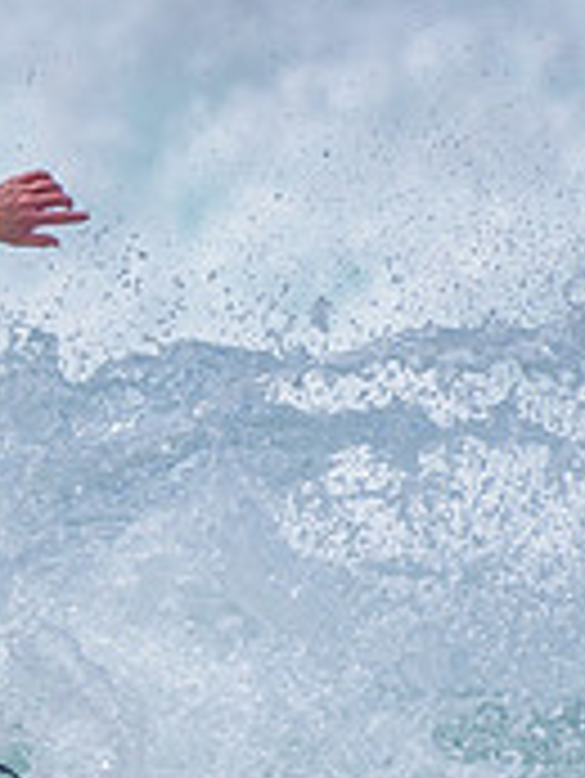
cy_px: 639
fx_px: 44448
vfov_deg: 1.0
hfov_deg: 0.8
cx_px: -515
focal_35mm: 1975
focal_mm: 500
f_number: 5.6
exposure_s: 1/2000
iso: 125
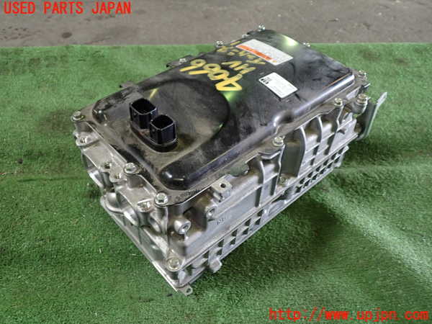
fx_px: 374
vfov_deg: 46.8
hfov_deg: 60.0
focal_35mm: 30
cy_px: 162
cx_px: 216
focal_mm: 5.4
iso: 200
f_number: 2.3
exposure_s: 1/30
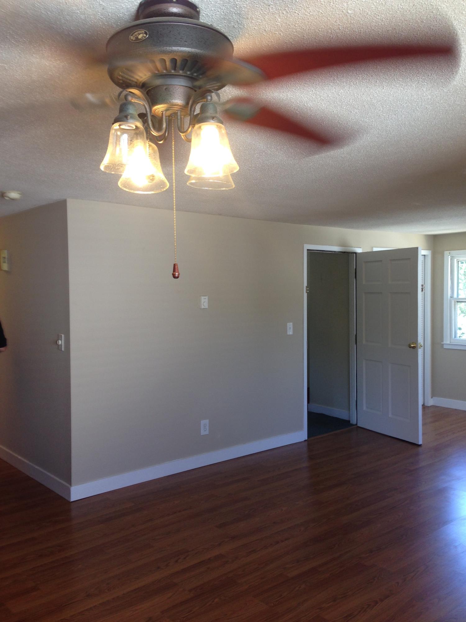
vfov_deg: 55.4
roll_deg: -0.3
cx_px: 233
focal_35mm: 33
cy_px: 311
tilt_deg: +1.0
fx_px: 592
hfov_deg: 42.9
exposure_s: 1/30
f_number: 2.4
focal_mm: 4.12
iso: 50
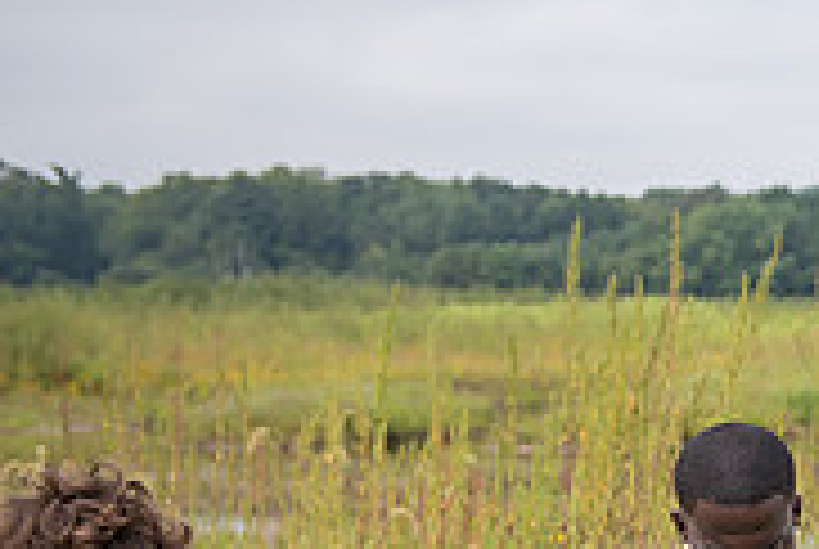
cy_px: 776
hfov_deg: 13.7
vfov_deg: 9.6
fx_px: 3190
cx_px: 1264
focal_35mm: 140
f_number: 3.5
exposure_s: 1/500
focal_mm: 44
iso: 125
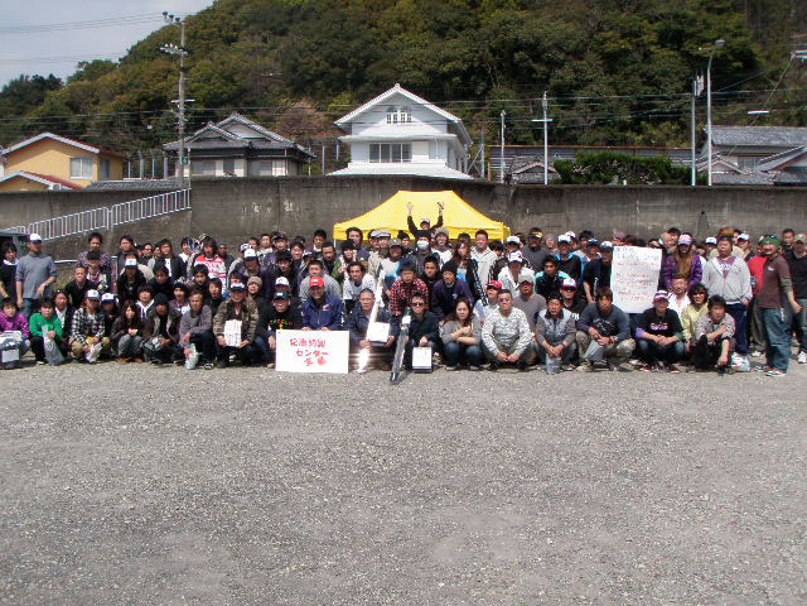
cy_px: 303
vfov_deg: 37.7
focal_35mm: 38
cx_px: 404
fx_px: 886
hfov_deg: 49.0
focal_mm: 6.7
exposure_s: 1/640
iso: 80
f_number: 4.5
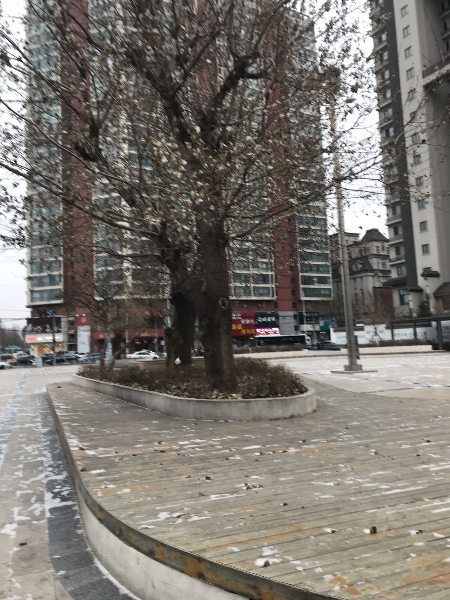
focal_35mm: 28
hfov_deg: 49.7
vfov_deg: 63.4
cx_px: 225
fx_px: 485
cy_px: 300
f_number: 1.8
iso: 20
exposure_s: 1/127
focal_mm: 3.99
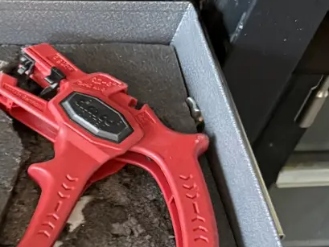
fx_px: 1160
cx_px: -355
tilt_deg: -53.1
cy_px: 285
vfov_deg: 11.9
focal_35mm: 122
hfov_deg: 13.5
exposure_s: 1/33
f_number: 1.6
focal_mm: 5.96
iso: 500
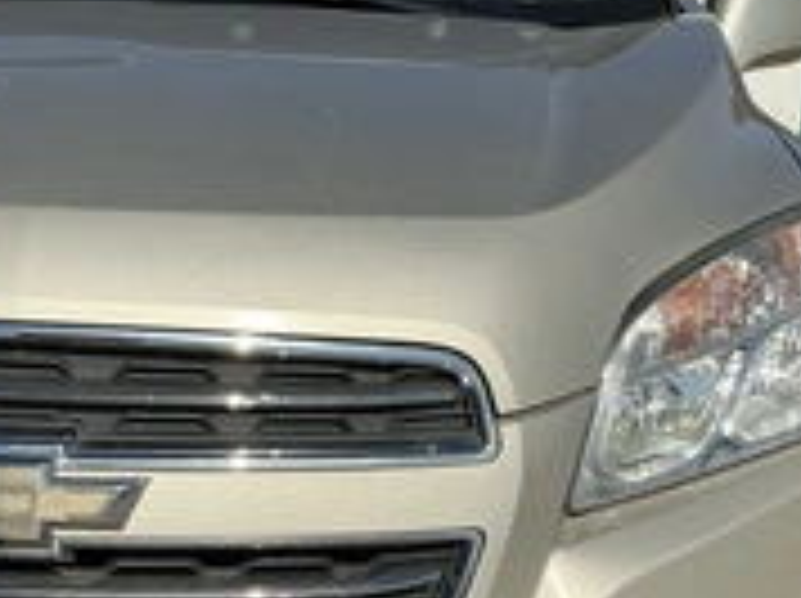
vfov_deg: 22.1
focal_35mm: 63
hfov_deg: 30.2
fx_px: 1456
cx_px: 189
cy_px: 638
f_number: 1.8
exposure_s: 1/2667
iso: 25
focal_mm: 3
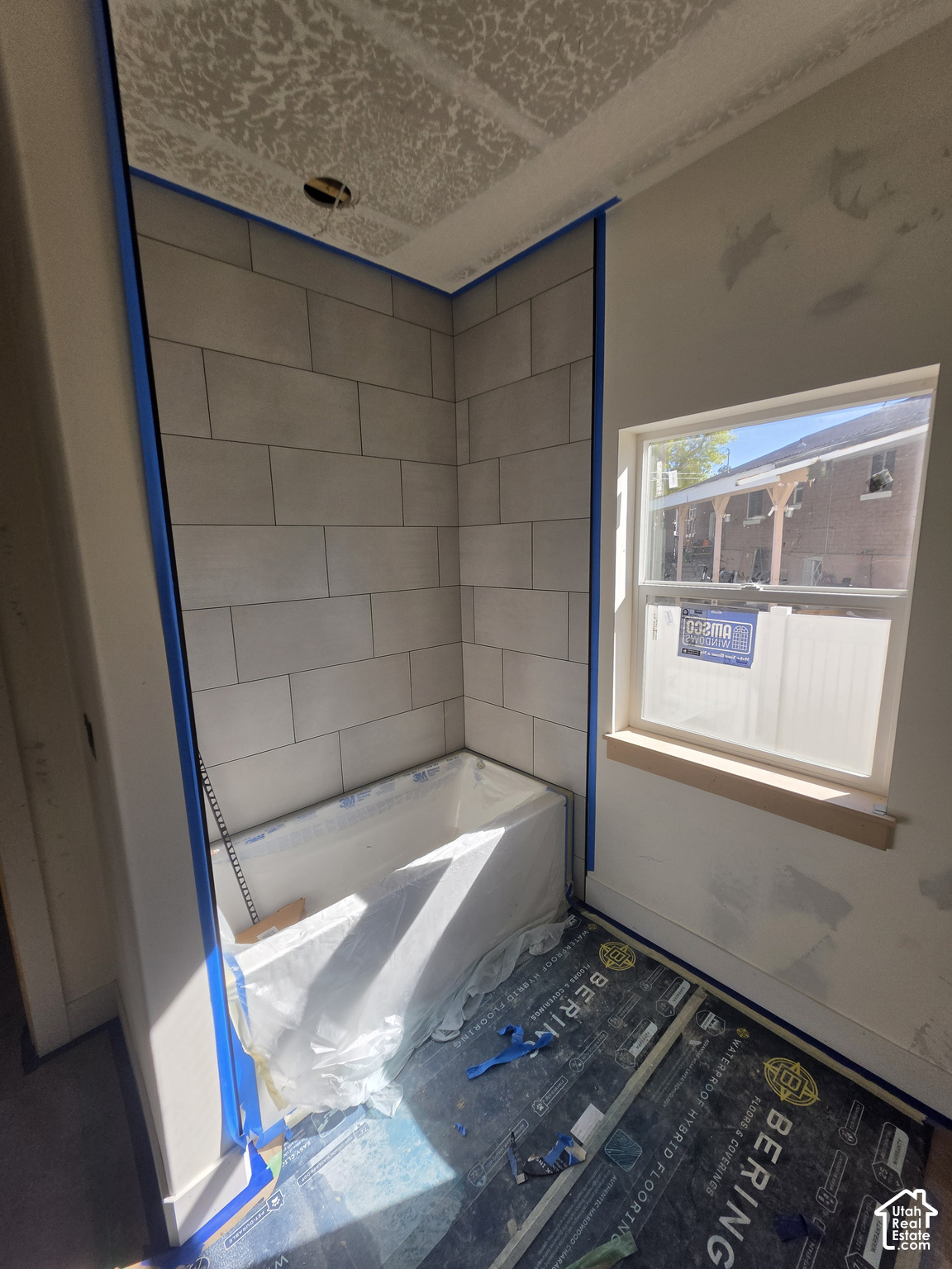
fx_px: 477
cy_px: 634
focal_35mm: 13
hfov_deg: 89.9
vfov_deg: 106.2
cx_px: 476
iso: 32
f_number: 1.9
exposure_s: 1/895
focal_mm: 2.2
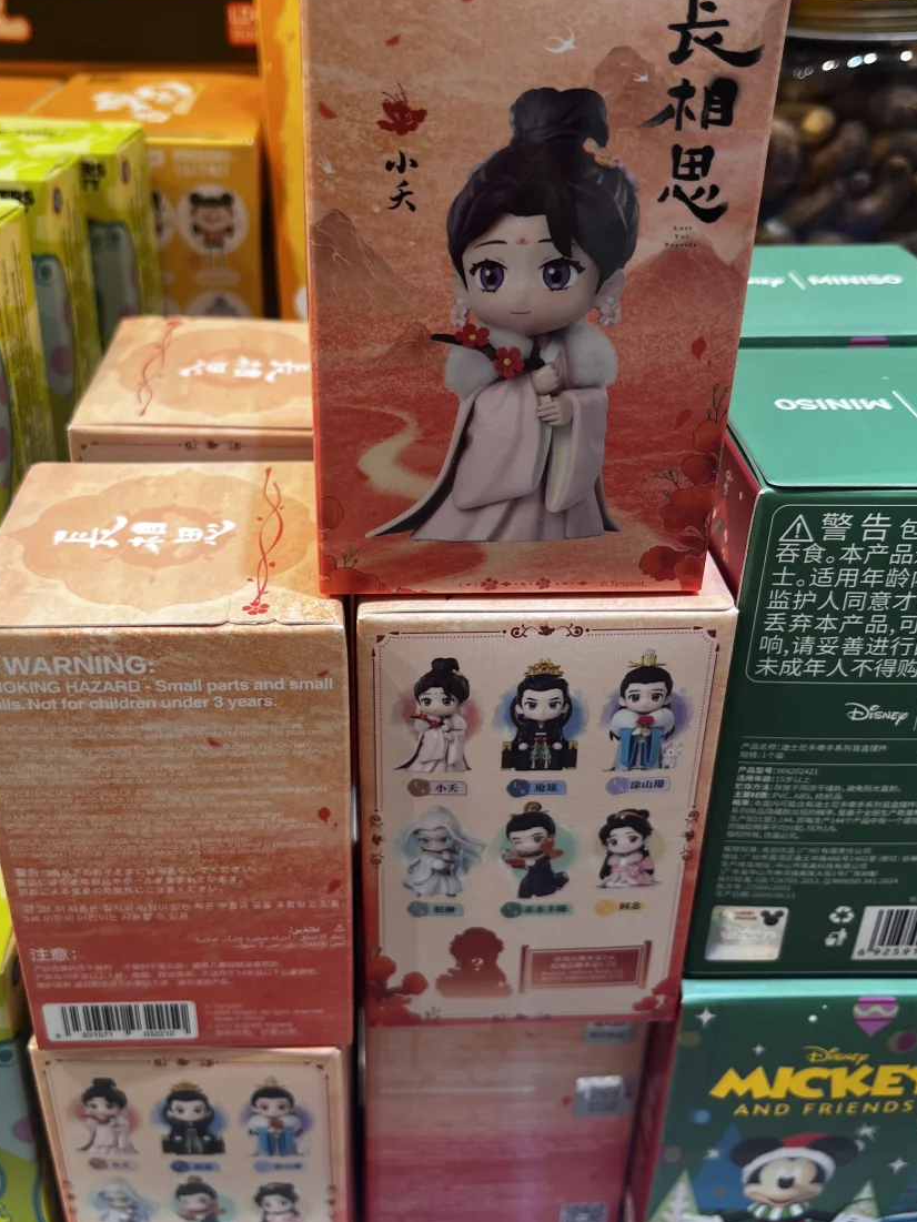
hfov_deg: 41.7
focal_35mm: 34
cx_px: 405
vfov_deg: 53.9
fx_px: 1201
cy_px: 589
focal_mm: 5.1
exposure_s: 1/168
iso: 40
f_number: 1.6
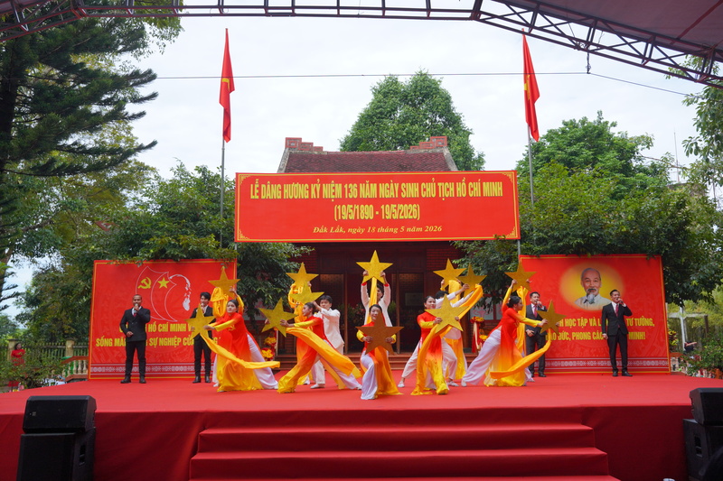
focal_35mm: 31
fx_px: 624
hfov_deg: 60.1
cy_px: 240
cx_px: 362
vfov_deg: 42.2
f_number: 5
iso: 400
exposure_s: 1/1000
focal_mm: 31.1
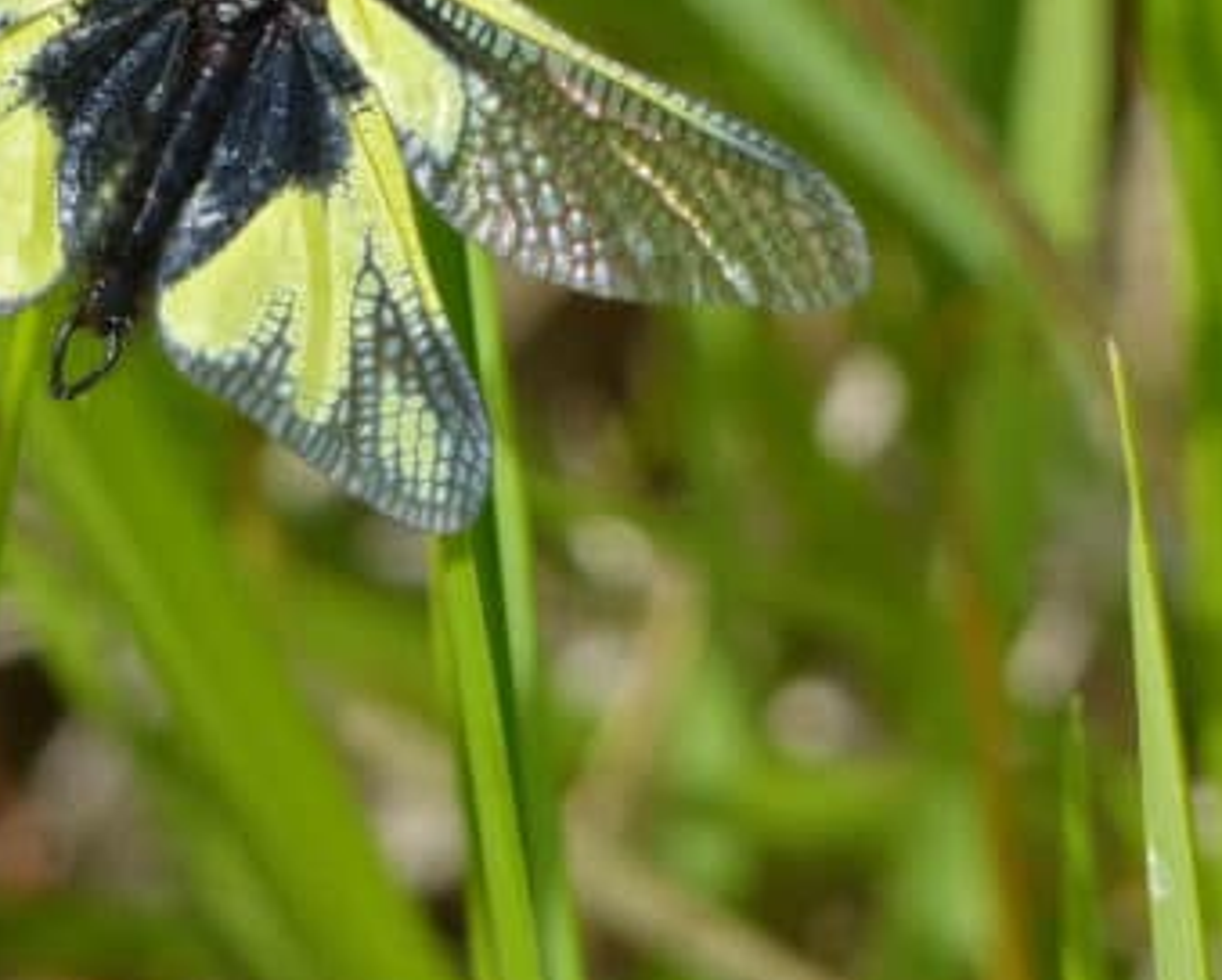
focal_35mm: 1325
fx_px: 47976
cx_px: 249
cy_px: 54
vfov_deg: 1.2
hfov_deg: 1.5
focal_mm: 108
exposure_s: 1/400
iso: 100
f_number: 4.5
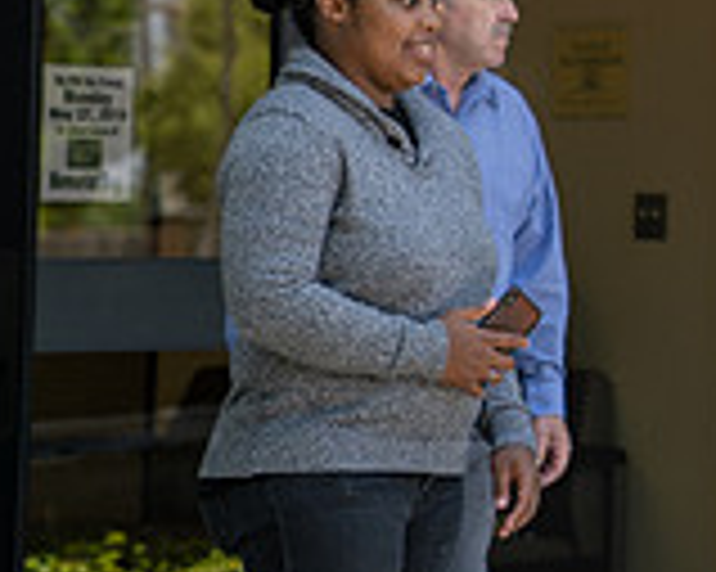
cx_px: 1283
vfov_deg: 6.4
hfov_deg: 7.8
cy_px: -38
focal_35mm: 240
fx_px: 5083
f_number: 2.8
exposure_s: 1/500
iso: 100
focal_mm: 70
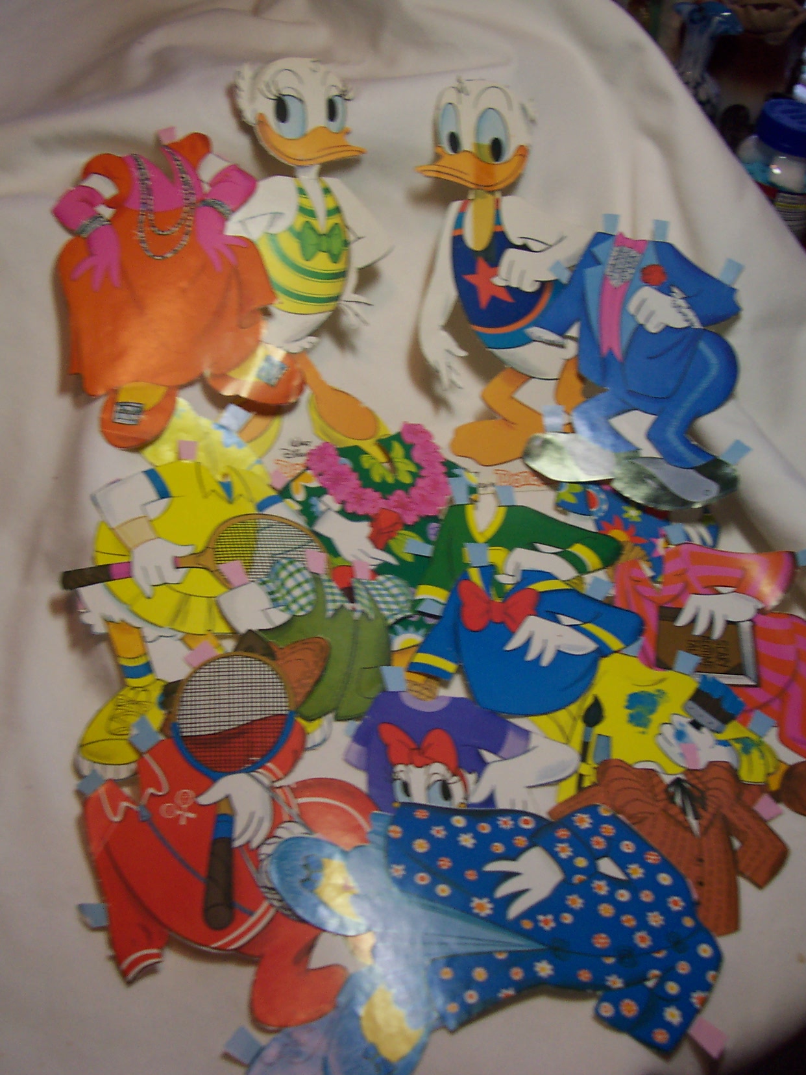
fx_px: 1149
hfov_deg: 38.7
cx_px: 403
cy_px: 538
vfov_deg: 50.1
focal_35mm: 37
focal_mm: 5.6
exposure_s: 1/45
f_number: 2.8
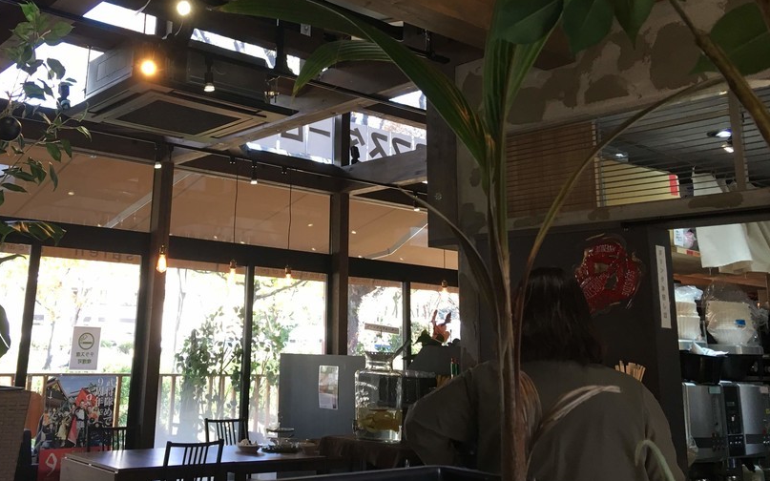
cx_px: 283
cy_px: 135
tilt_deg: +13.8
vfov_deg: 32.3
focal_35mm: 39
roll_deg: -1.0
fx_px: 818
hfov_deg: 49.8
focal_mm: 4.15
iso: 40
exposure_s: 1/30
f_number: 2.2
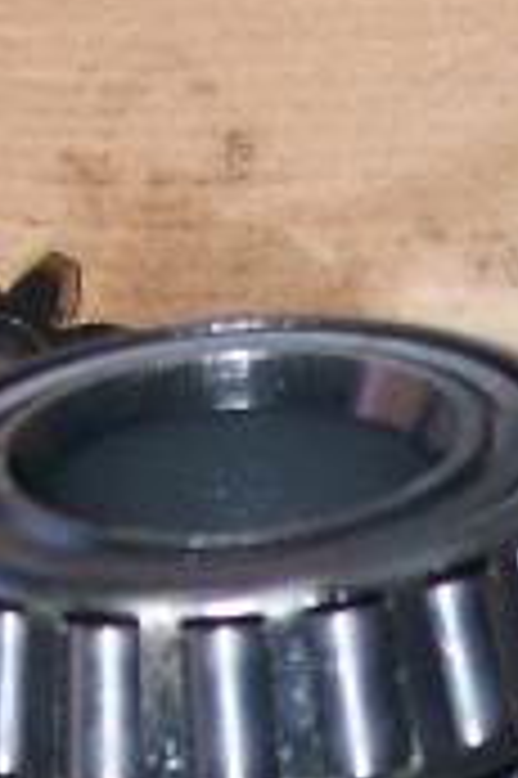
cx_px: 428
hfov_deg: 8.2
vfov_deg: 11.8
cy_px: 1223
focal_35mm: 166
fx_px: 3590
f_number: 2.7
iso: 80
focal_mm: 6
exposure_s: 1/64
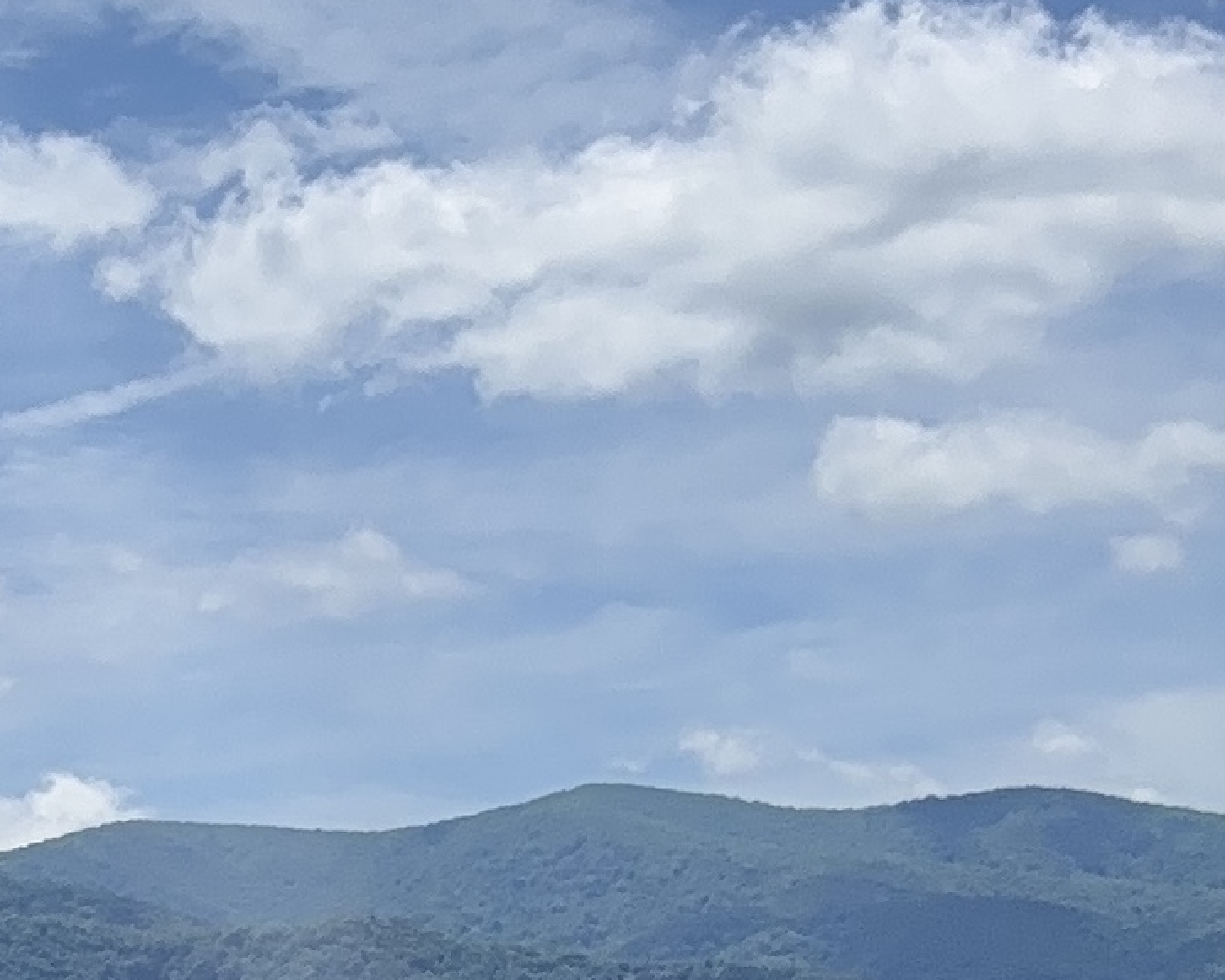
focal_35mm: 103
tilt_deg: -1.4
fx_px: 3735
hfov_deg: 16.8
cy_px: 2076
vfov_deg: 12.7
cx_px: -630
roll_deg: +0.9
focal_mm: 5.96
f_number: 1.6
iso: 50
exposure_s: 1/4854
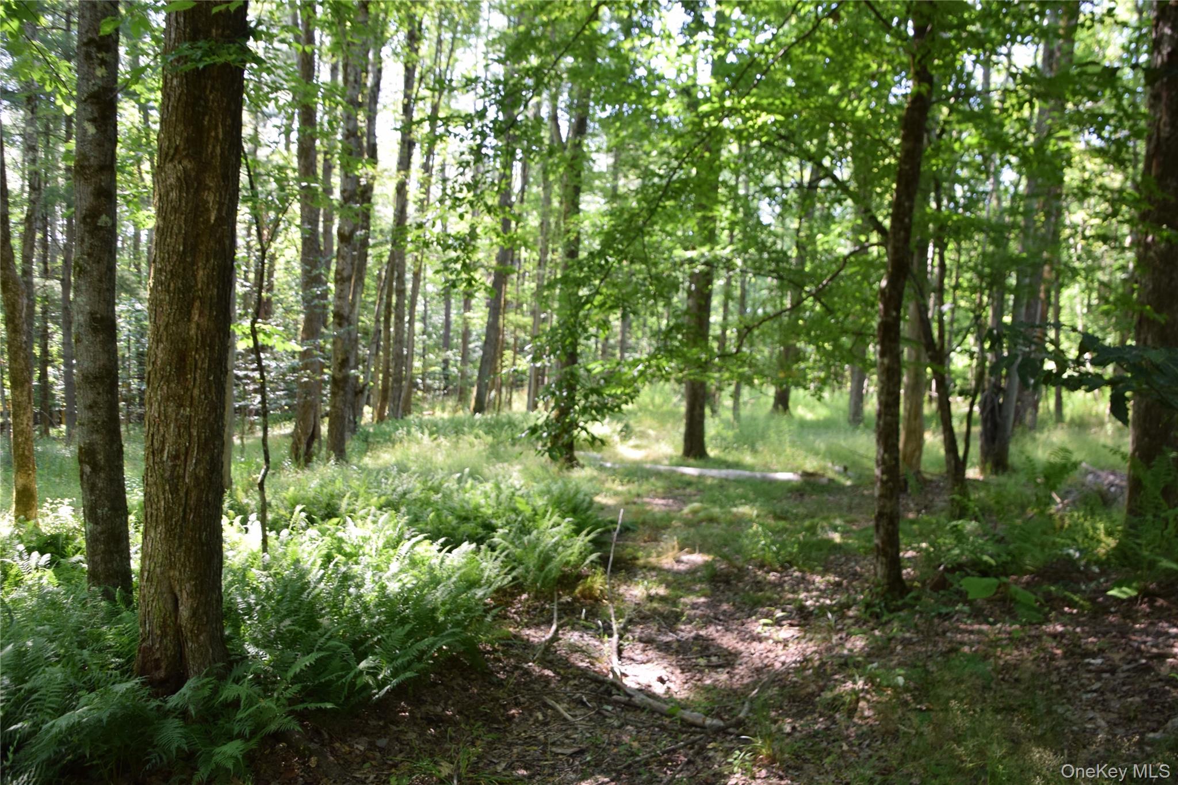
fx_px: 785
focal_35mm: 24
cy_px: 392
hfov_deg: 73.7
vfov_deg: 53.1
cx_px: 589
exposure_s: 1/80
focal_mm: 16
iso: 400
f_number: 4.5
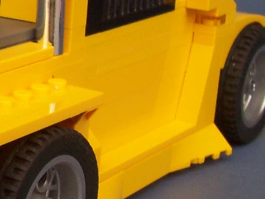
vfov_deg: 12.0
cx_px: -123
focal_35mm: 123
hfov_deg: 15.0
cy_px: 173
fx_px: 942
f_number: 2.8
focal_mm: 5.6
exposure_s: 1/250
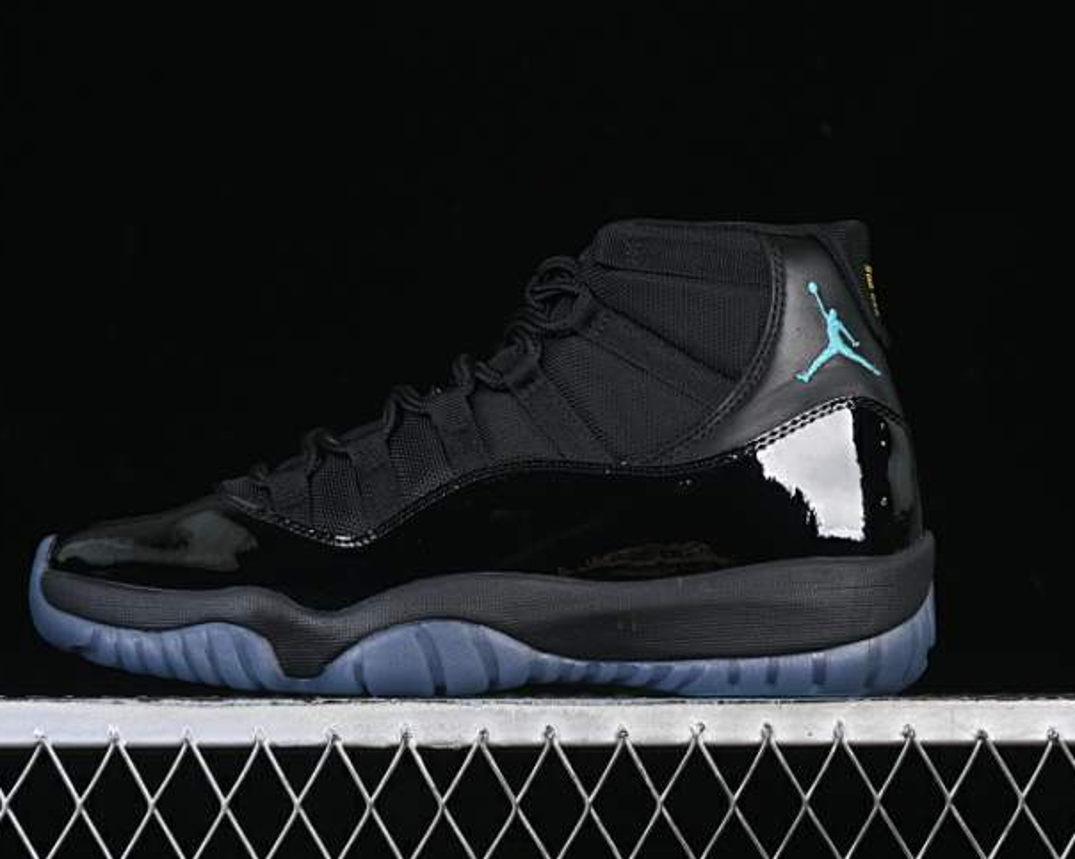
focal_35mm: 85
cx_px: 498
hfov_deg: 22.5
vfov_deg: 18.1
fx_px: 2704
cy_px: 430
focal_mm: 50
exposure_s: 1/60
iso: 160
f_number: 6.3
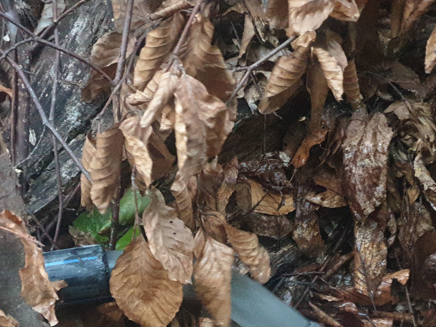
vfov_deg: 26.8
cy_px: 275
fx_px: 667
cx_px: 223
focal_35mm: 53
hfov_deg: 36.2
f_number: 1.5
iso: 1000
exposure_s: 1/25
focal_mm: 4.3
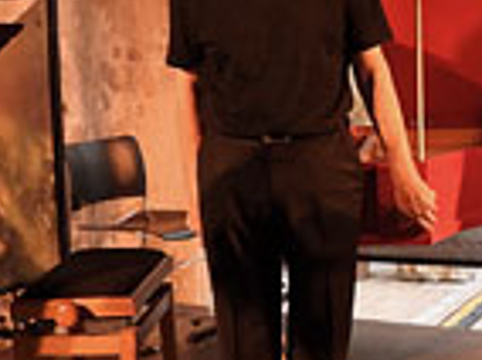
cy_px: 124
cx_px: 346
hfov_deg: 24.8
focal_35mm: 78
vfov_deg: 18.8
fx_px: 1084
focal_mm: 4.3
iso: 400
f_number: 2.8
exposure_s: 1/20
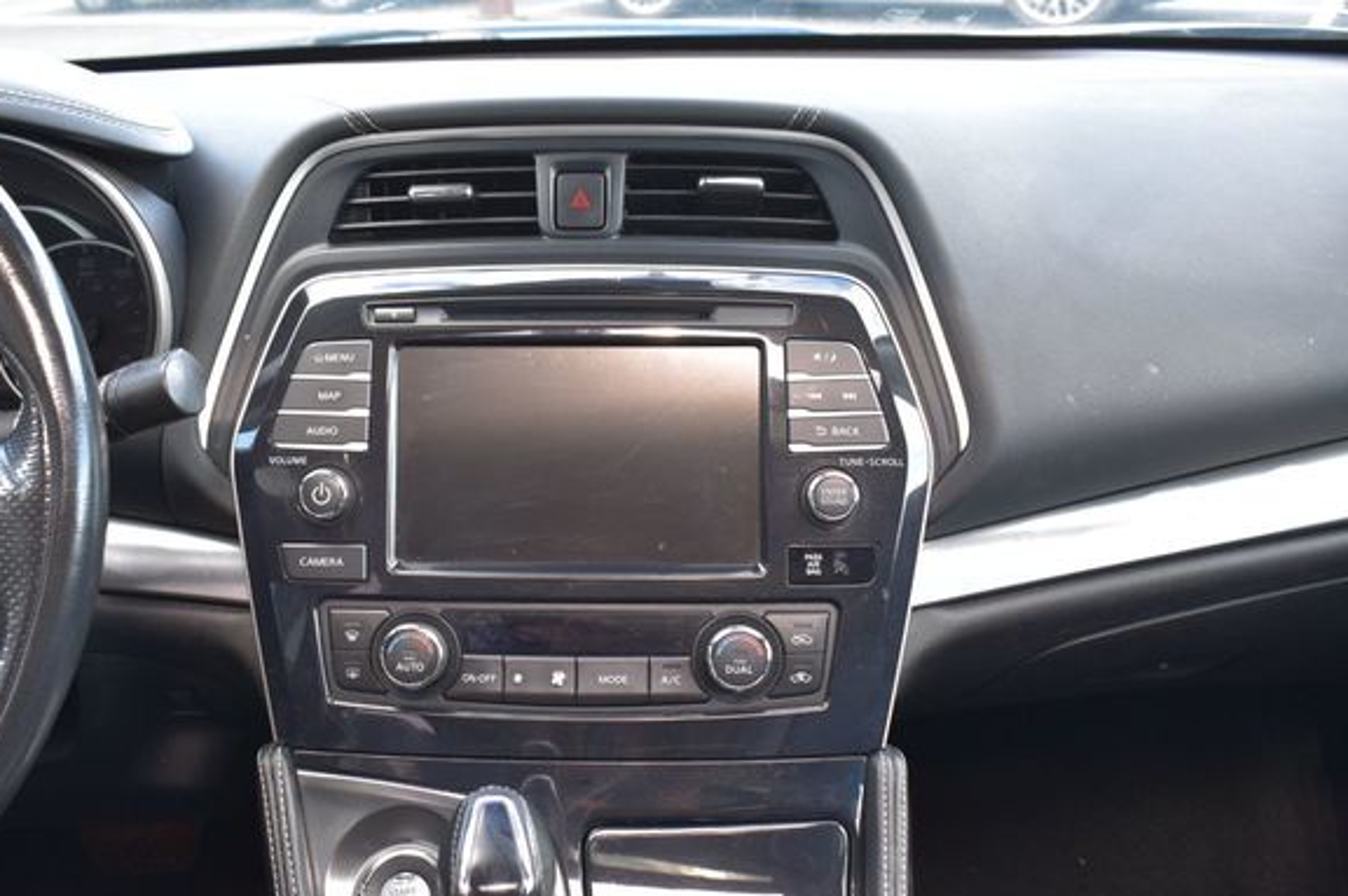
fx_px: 1496
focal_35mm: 40
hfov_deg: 48.4
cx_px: 606
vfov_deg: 33.3
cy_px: 475
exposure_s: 1/30
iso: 400
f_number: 7.1
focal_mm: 24
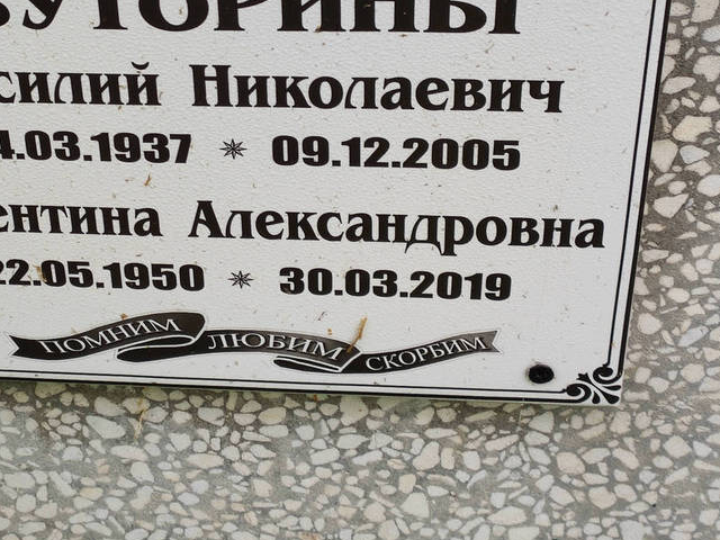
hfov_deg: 45.2
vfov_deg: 35.0
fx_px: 832
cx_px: 179
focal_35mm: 40
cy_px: 124
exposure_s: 1/100
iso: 64
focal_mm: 4.7
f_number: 1.79
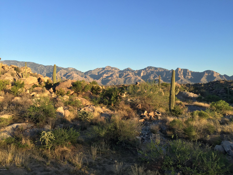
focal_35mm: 29
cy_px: 88
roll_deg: -1.1
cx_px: 116
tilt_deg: -1.6
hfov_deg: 61.7
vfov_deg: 48.2
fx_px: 195
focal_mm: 4.15
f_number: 2.2
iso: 32
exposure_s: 1/824
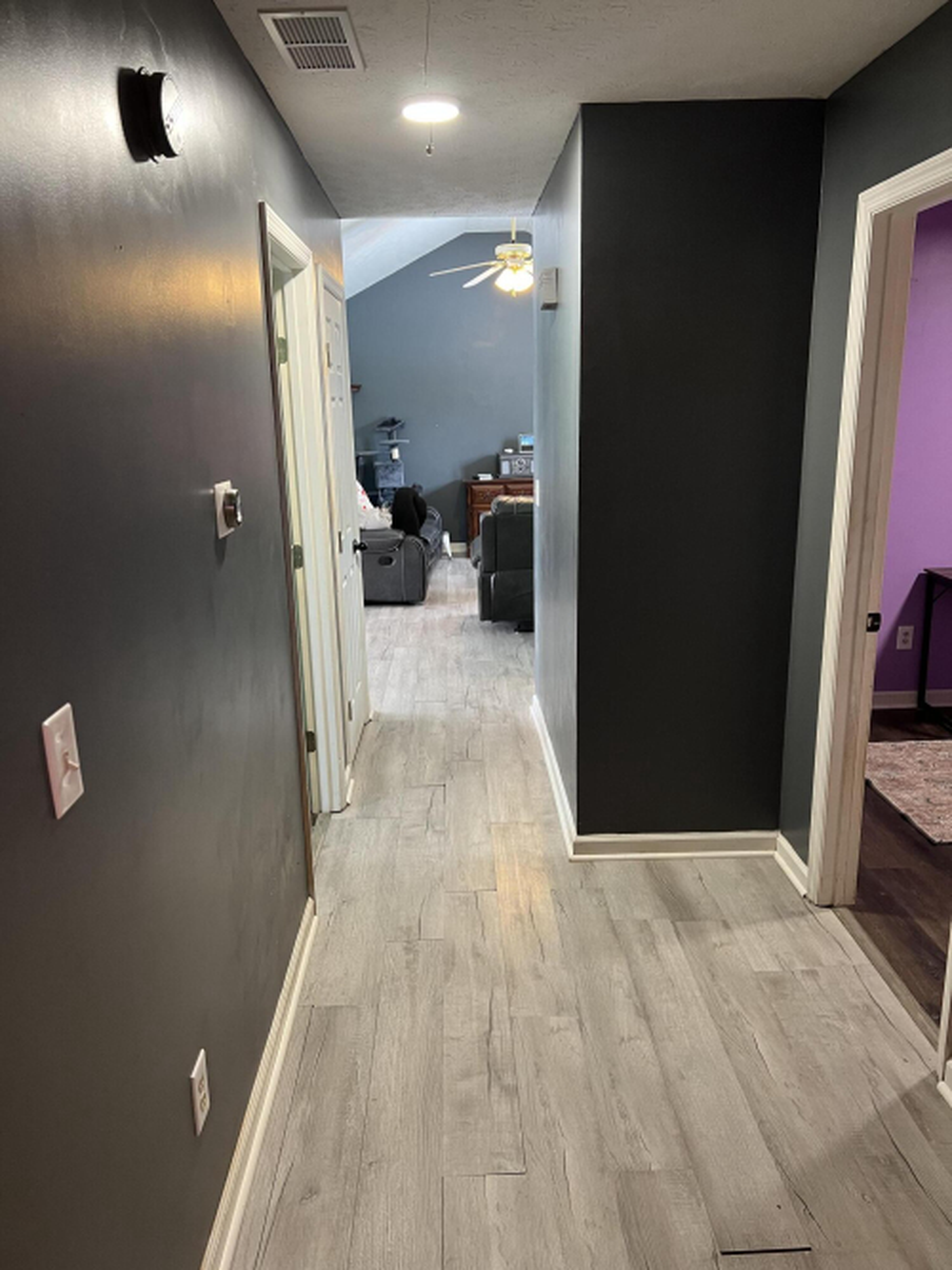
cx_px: 476
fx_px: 954
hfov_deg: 53.0
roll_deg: +2.1
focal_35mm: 26
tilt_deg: -11.7
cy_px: 635
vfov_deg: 67.3
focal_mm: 5.7
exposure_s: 1/60
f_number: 1.5
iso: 200
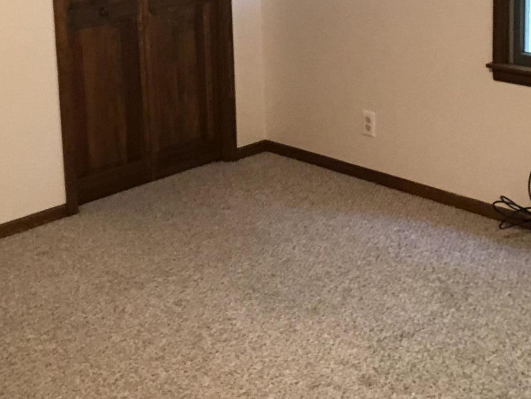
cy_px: 10
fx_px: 997
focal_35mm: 65
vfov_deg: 21.9
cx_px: 200
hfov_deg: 29.7
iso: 250
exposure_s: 1/60
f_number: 2.2
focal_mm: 2.87
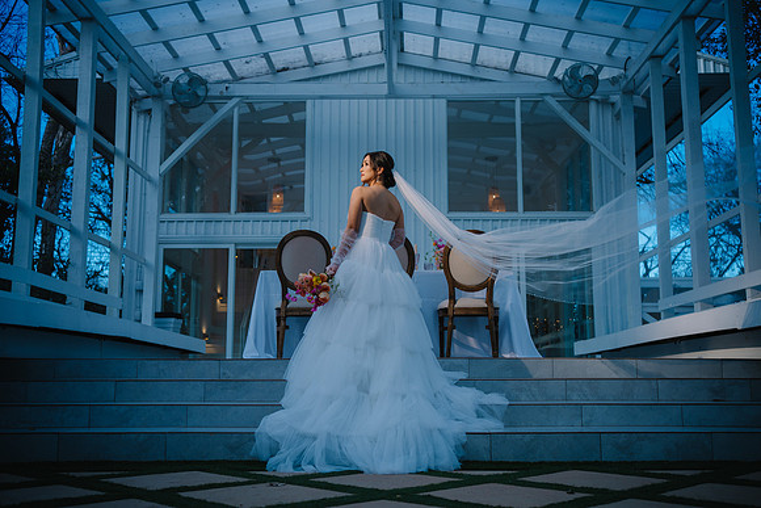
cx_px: 380
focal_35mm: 36
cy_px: 254
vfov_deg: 37.0
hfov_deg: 53.2
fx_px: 760
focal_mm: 35
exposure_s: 1/200
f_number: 3.2
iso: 50
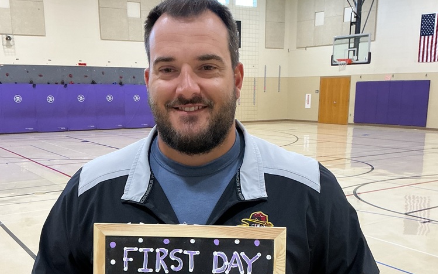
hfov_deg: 47.2
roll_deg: +0.4
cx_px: 215
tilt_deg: -12.9
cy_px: 211
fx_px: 501
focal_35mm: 42
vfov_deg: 30.0
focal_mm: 3
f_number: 1.8
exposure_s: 1/60
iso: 125
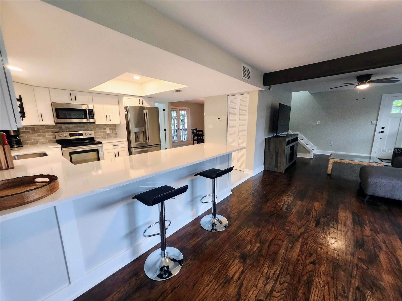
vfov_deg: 89.9
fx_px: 151
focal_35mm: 13
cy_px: 150
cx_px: 201
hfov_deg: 106.2
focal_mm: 1.74
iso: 250
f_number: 2.2
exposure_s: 1/60
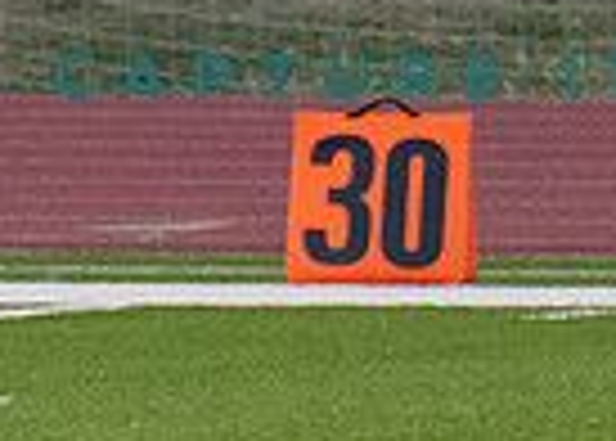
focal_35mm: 1048
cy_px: -211
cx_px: -671
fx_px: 18344
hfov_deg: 1.9
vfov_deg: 1.4
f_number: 2.8
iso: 2000
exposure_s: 1/1600
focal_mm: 70
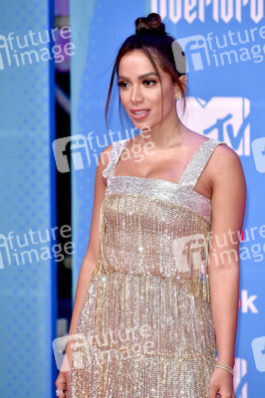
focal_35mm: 200
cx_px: 132
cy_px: 199
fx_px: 2212
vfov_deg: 10.3
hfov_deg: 6.9
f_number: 4.5
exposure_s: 1/250
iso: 2000
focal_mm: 200
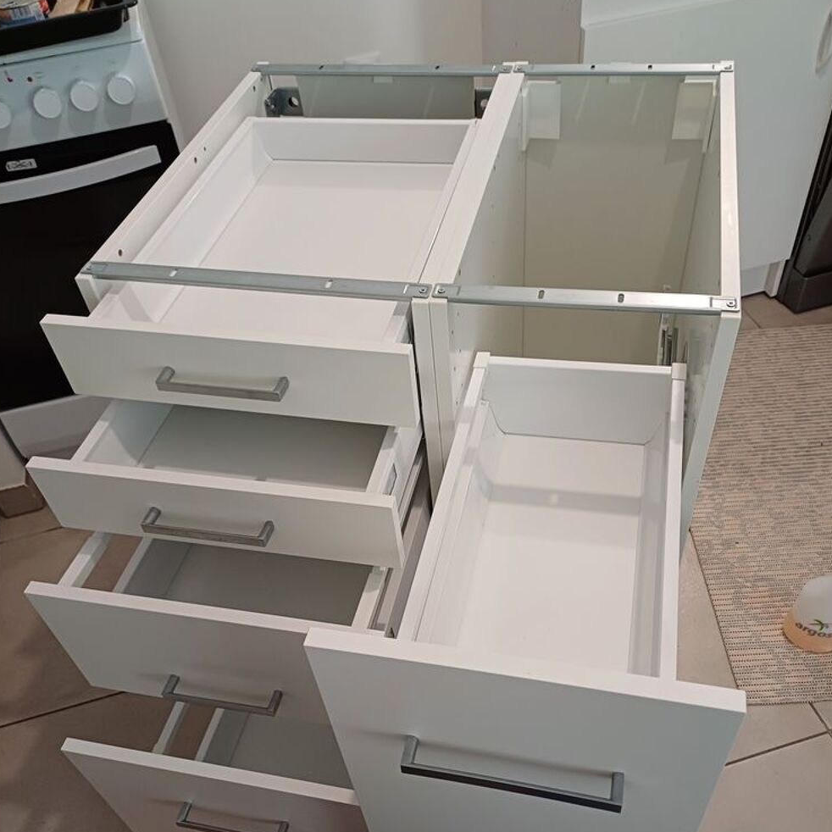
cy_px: 515
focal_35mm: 30
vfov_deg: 53.5
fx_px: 816
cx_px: 418
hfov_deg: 54.0
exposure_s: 1/33
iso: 320
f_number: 1.8
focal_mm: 4.65
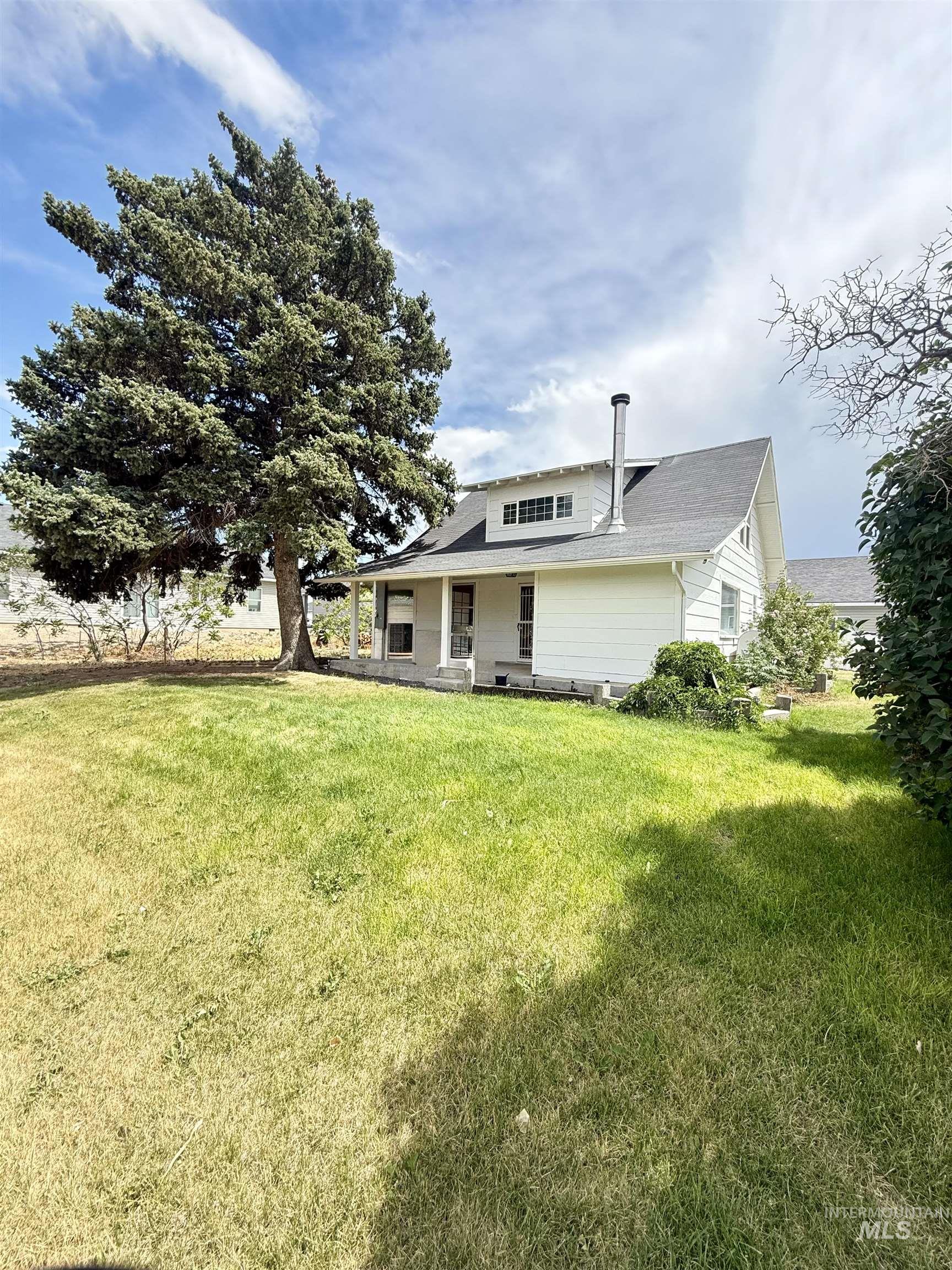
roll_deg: -1.2
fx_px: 513
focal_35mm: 14
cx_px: 476
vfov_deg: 102.1
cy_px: 635
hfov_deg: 85.7
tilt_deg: +1.7
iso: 50
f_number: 2.2
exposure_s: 1/809
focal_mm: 2.22
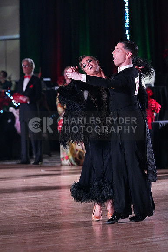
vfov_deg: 11.3
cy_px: 126
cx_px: 84
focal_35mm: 182
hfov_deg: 7.5
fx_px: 1273
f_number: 5
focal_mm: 182
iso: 10000
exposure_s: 1/400
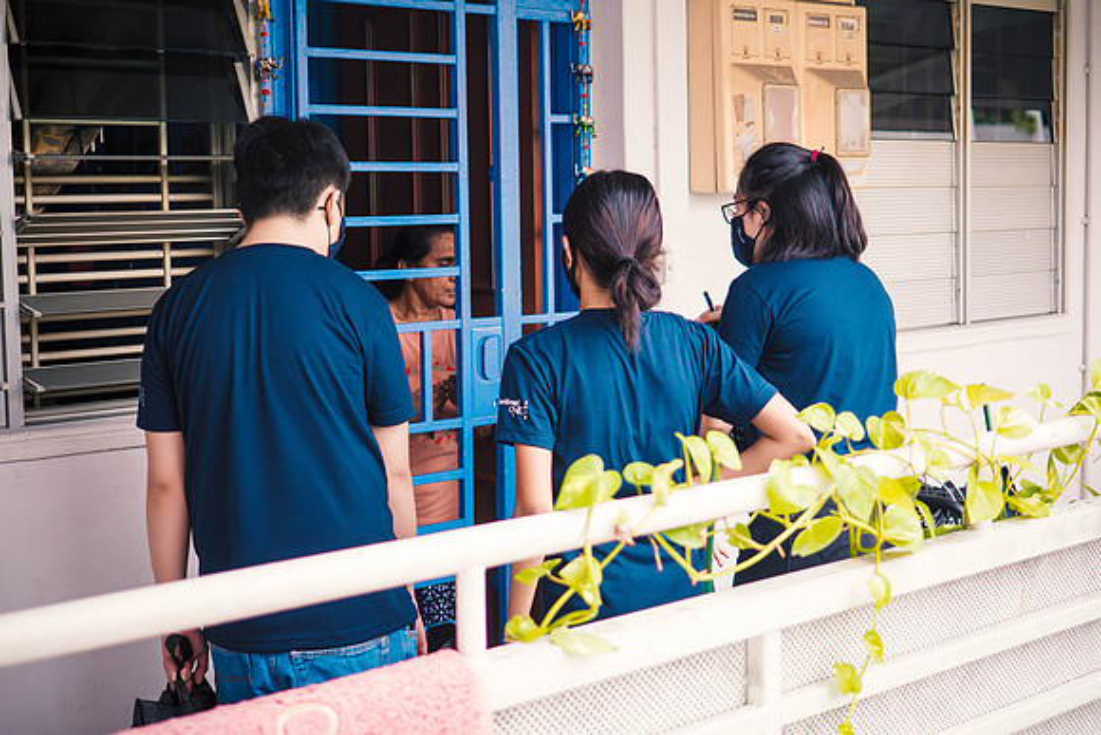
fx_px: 1695
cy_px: 340
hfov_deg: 36.0
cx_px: 584
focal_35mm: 55
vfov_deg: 24.4
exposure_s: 1/640
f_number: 1.7
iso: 320
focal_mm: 24
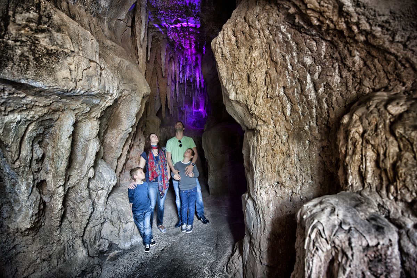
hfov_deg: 104.3
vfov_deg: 81.2
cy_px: 139
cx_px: 208
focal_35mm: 14
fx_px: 162
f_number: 2.8
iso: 2000
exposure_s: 1/80
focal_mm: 14
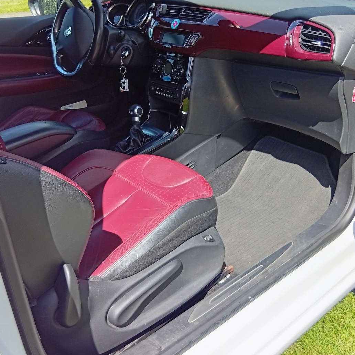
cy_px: 162
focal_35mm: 37
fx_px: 429
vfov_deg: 44.9
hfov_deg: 44.9
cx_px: 182
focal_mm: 3.84
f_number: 1.8
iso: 50
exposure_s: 1/265
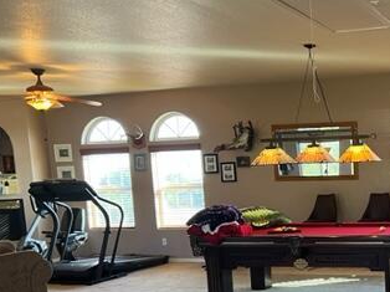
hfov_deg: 33.2
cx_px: 389
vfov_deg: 26.9
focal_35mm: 53
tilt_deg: -7.2
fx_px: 597
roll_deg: +2.3
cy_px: 237
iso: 100
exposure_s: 1/60
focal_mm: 5.7
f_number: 1.5
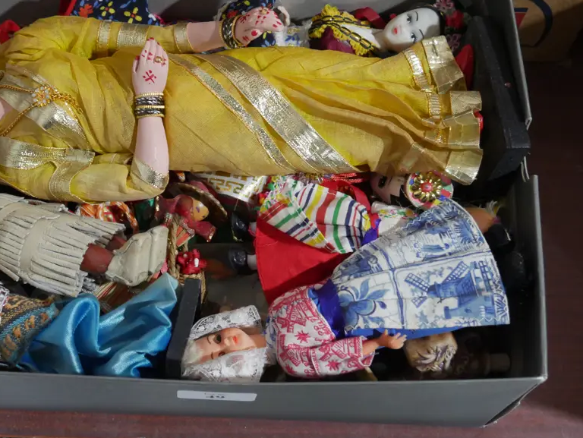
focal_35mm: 56
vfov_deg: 26.1
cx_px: 197
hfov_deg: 34.0
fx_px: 944
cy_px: 189
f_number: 4.6
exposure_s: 1/60
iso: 2000
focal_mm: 21
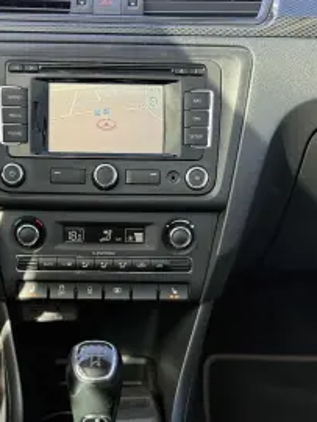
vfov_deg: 27.3
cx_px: 126
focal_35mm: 71
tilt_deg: -23.4
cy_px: 259
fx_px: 866
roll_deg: -1.7
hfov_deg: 20.7
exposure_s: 1/200
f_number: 1.78
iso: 125
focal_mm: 6.76
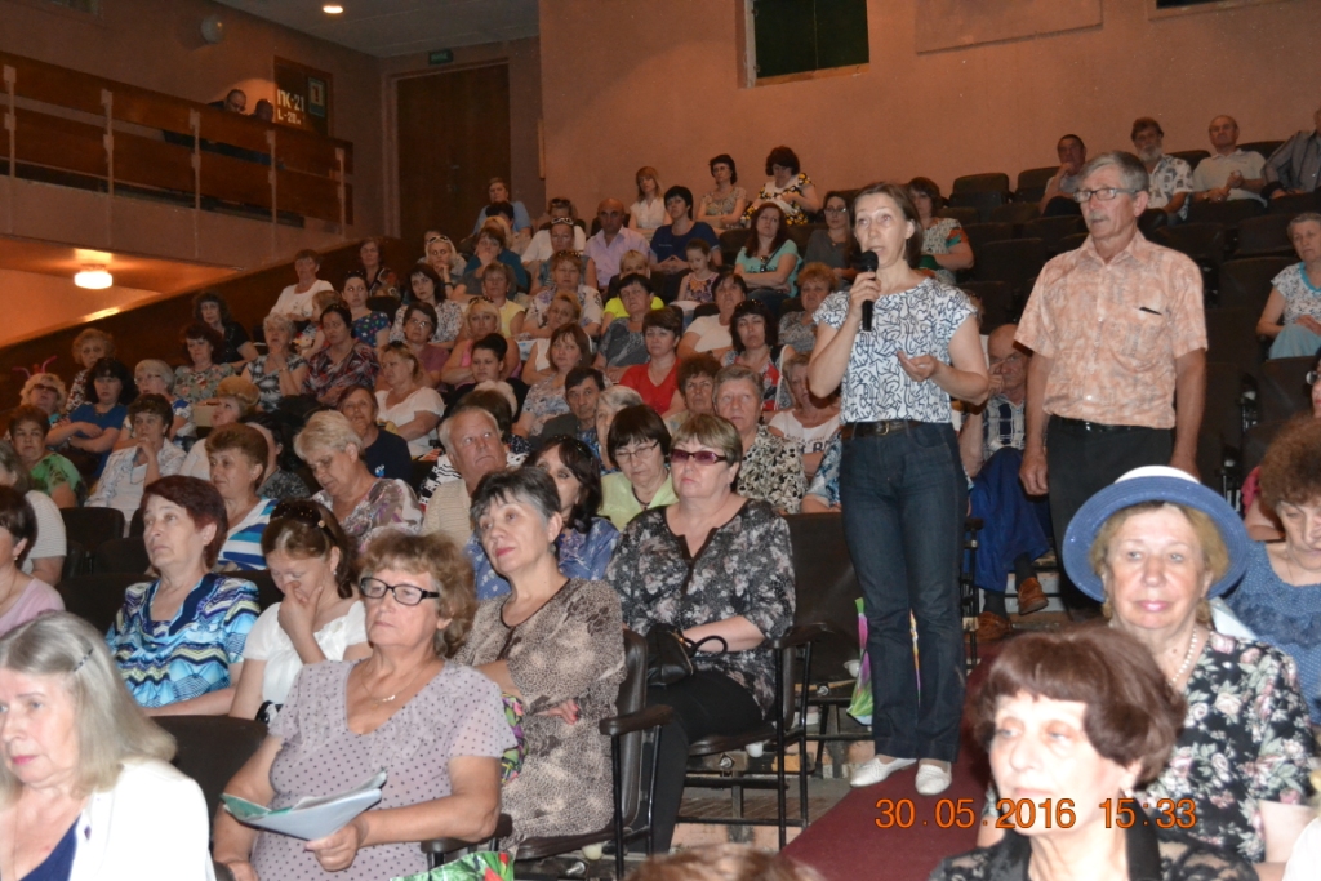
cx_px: 660
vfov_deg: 26.5
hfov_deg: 38.9
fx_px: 1872
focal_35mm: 51
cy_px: 440
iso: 3200
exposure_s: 1/60
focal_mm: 34
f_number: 5
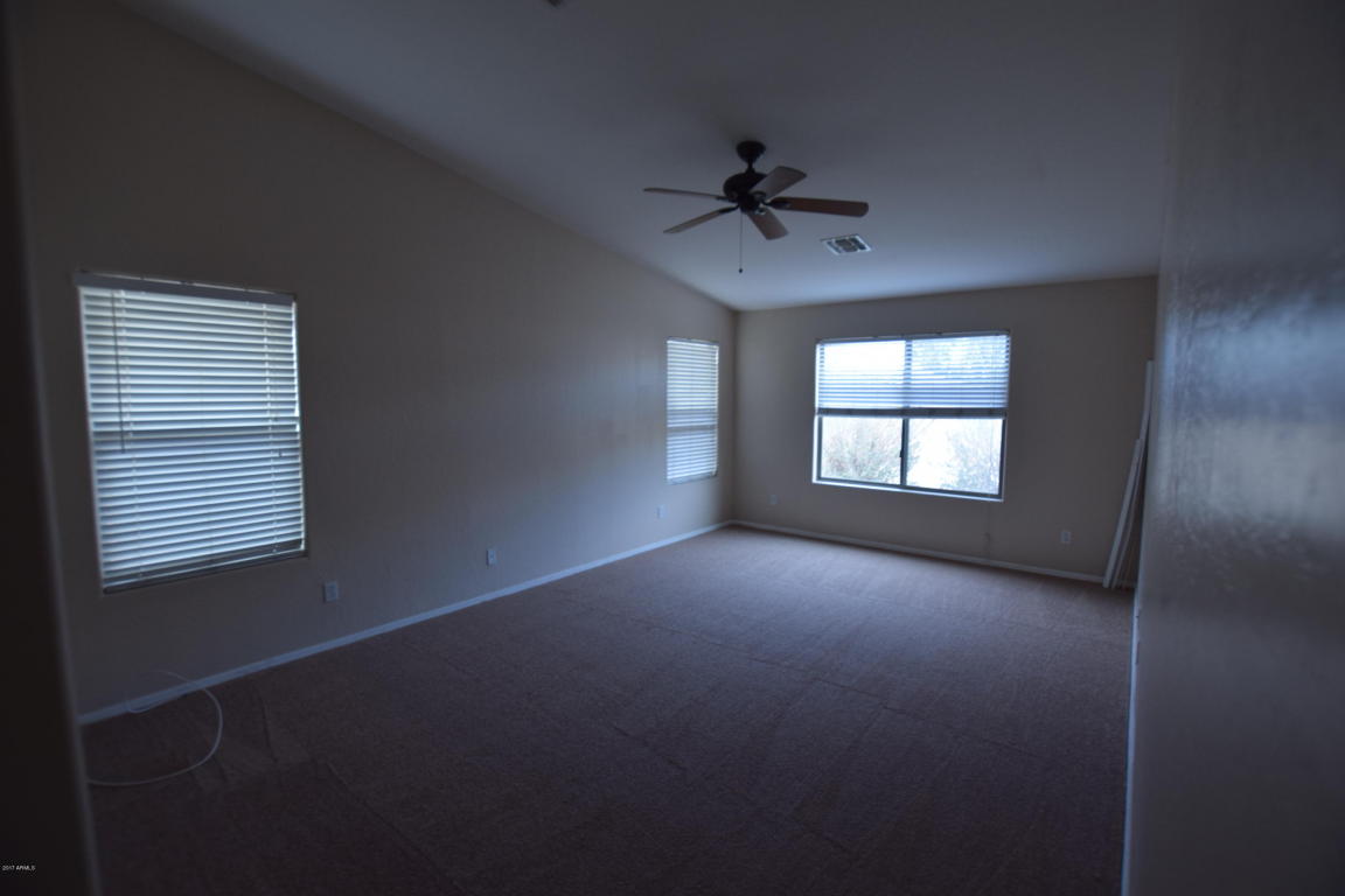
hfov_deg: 100.4
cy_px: 448
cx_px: 672
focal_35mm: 15
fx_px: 560
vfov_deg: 77.3
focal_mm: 10
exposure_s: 1/100
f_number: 5
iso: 400
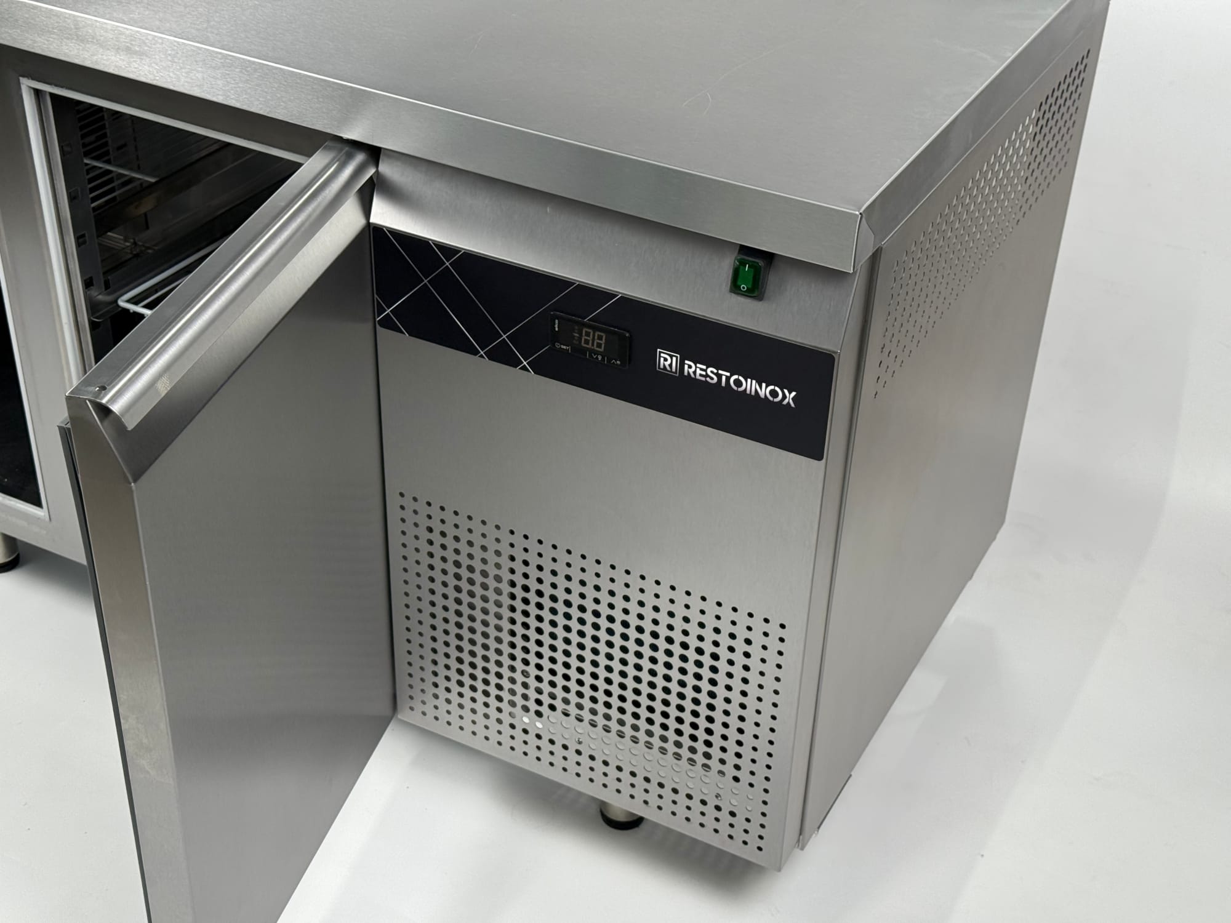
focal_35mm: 48
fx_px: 1707
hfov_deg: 39.7
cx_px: 616
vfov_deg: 30.3
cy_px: 462
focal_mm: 6.76
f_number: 1.78
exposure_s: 1/182
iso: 125
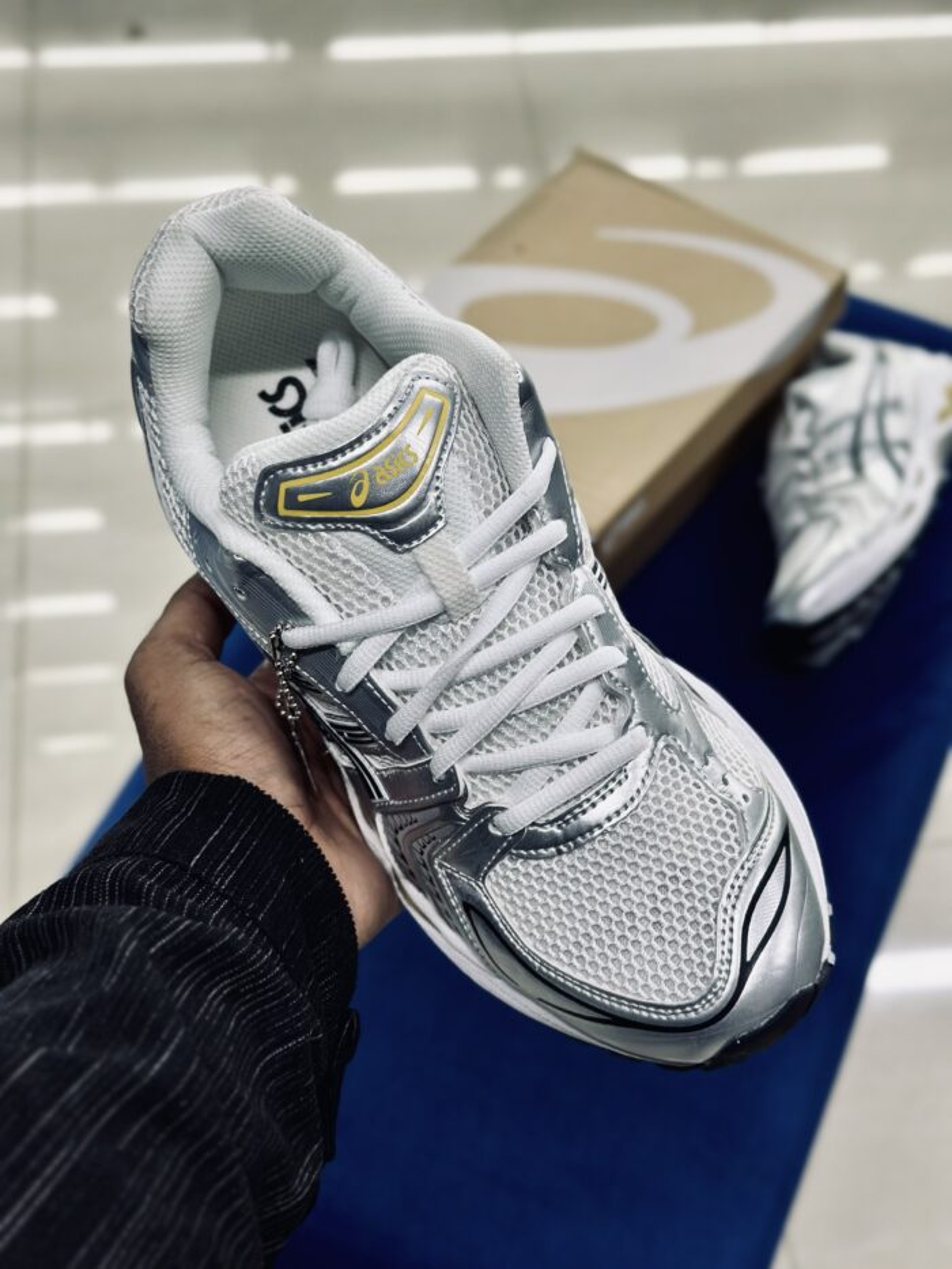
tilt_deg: -51.9
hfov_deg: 30.3
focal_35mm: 48
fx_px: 1760
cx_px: 476
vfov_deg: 39.7
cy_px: 634
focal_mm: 6.86
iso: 64
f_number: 1.78
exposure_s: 1/124
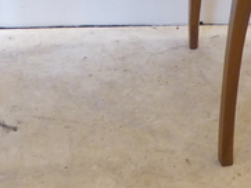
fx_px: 769
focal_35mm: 106
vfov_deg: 13.4
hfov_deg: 18.5
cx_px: 76
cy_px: -69
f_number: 3.5
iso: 400
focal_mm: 5.4
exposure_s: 1/8
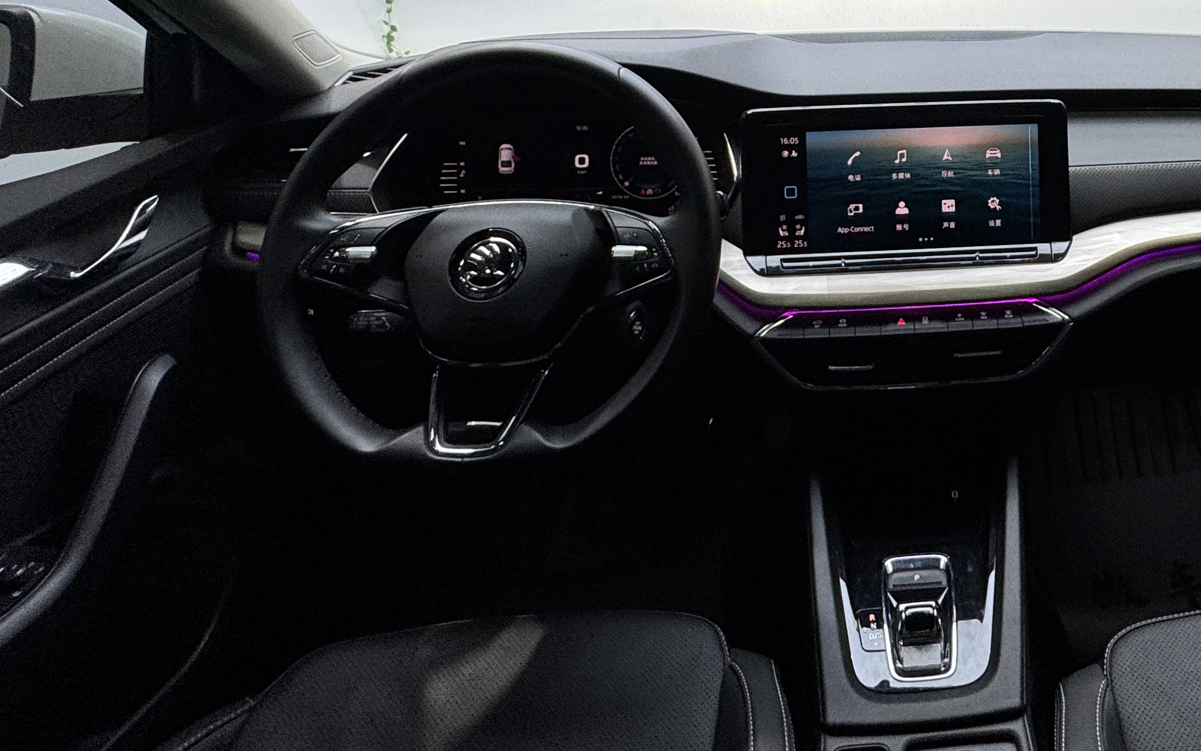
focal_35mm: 29
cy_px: 34
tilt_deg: -8.3
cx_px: 939
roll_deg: +0.8
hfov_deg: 60.1
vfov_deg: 39.1
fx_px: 949
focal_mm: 2.22
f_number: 2.2
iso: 100
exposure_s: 1/77
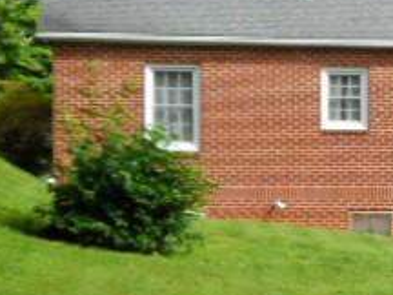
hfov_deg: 11.2
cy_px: 206
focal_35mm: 166
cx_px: 660
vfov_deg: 8.9
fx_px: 1885
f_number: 3.5
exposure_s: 1/750
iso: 80
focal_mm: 6.5
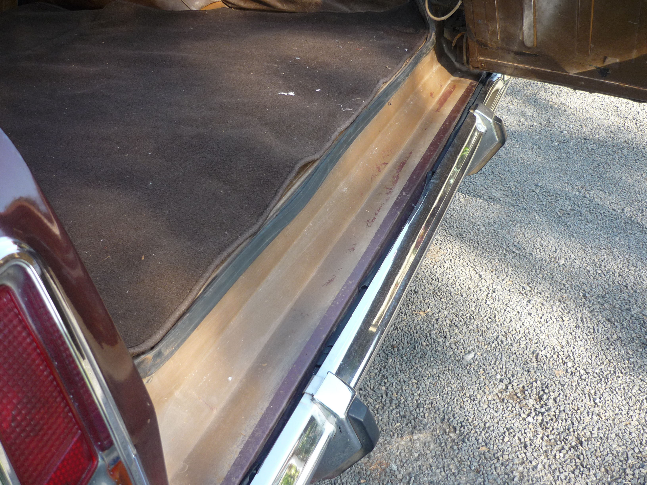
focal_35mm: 33
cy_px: 242
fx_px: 617
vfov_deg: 42.9
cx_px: 324
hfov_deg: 55.4
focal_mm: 5.5
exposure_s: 1/125
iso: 100
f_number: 2.8
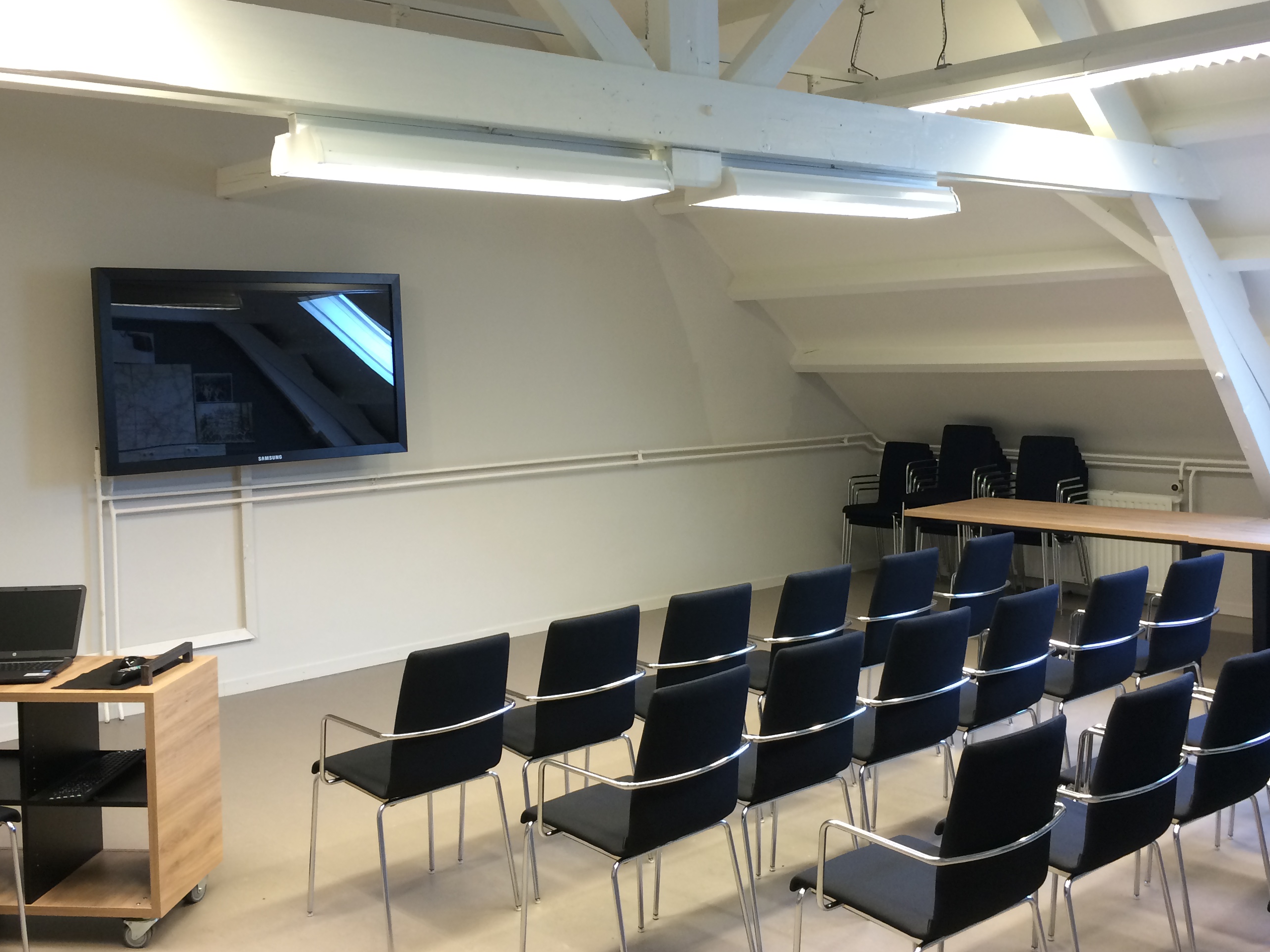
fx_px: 1358
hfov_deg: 50.1
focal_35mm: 37
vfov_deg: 38.6
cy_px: 412
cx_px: 635
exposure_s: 1/33
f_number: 2.2
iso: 125
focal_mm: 4.15
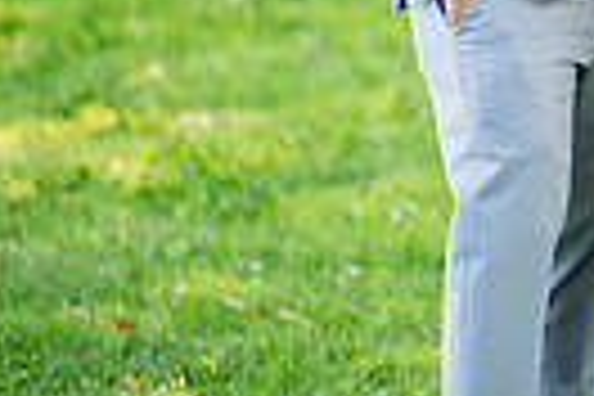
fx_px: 6154
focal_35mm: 373
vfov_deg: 3.7
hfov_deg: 5.5
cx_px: 1008
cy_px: -101
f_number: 1.8
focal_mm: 85
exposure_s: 1/200
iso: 100
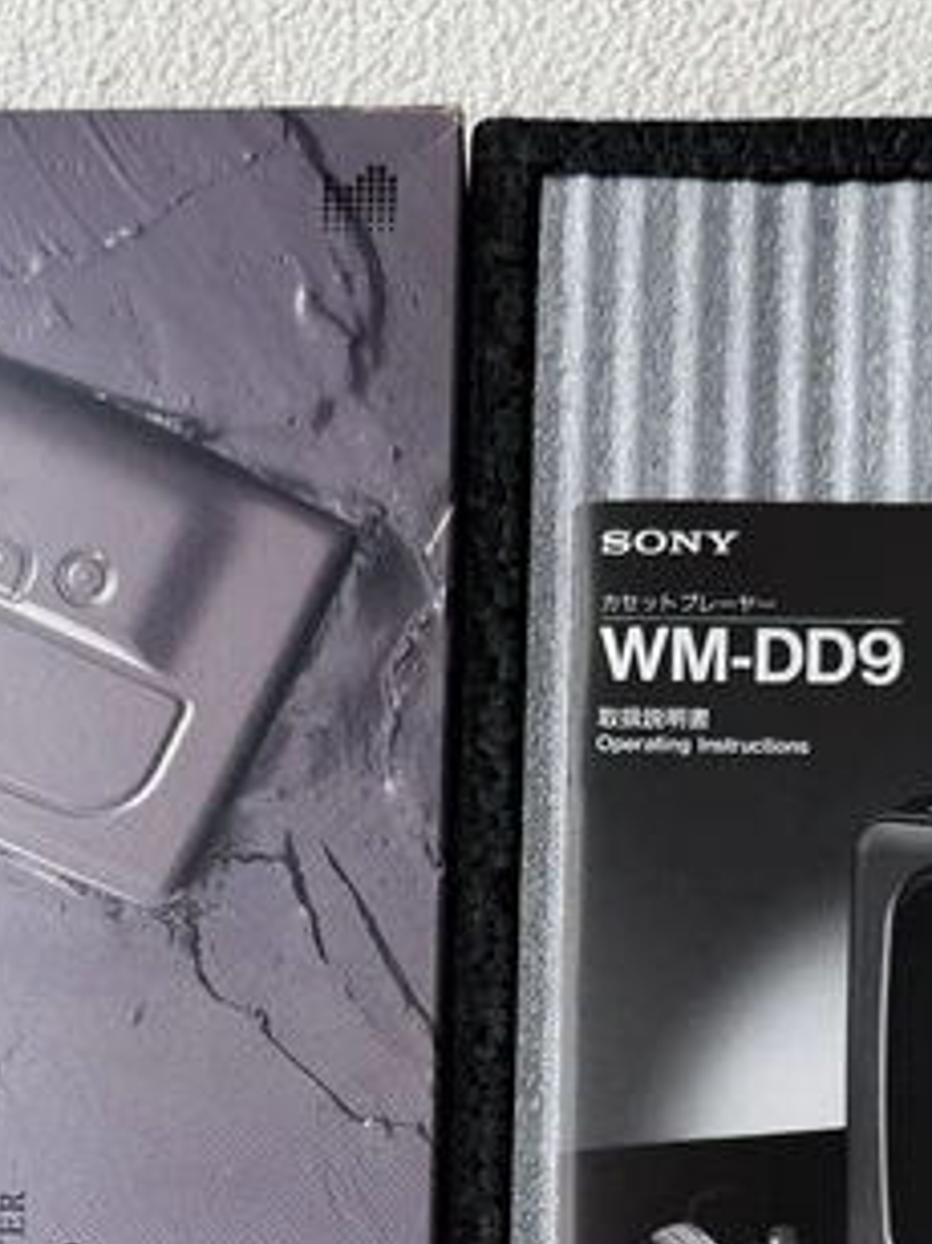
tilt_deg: -82.8
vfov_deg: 30.1
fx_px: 2155
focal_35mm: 60
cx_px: 430
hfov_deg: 24.4
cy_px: 1224
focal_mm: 6.76
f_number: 1.78
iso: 64
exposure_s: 1/285
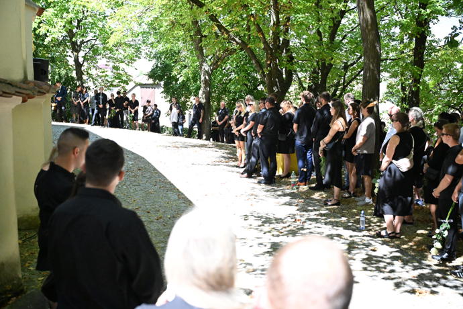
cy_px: 154
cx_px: 232
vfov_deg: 33.4
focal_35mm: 40
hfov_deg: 48.5
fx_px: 514
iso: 10000
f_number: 3.2
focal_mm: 40
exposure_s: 1/16000
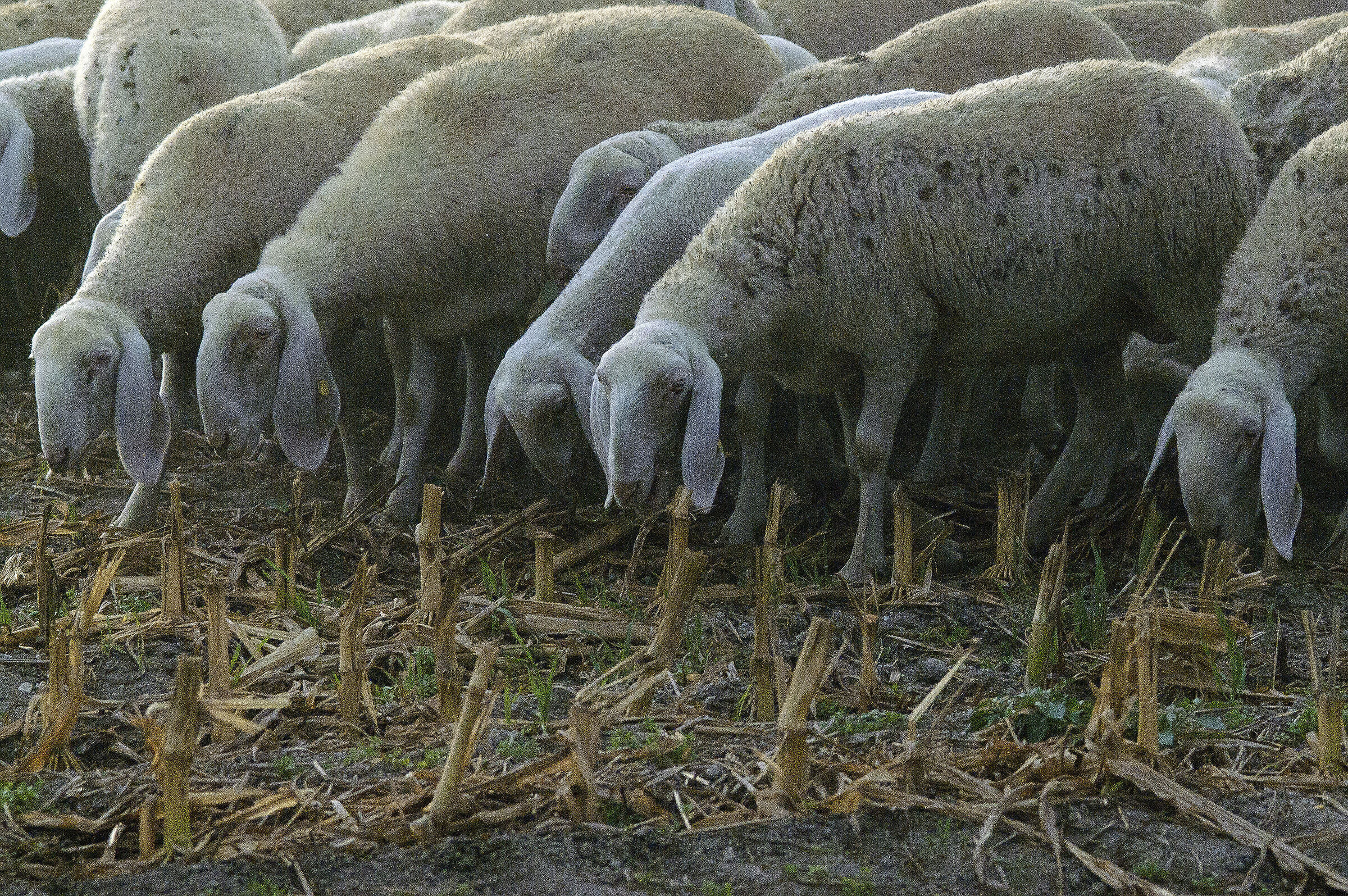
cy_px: 448
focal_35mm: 158
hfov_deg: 13.1
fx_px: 5891
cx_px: 674
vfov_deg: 8.7
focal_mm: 105
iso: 1600
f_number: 5
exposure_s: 1/4000
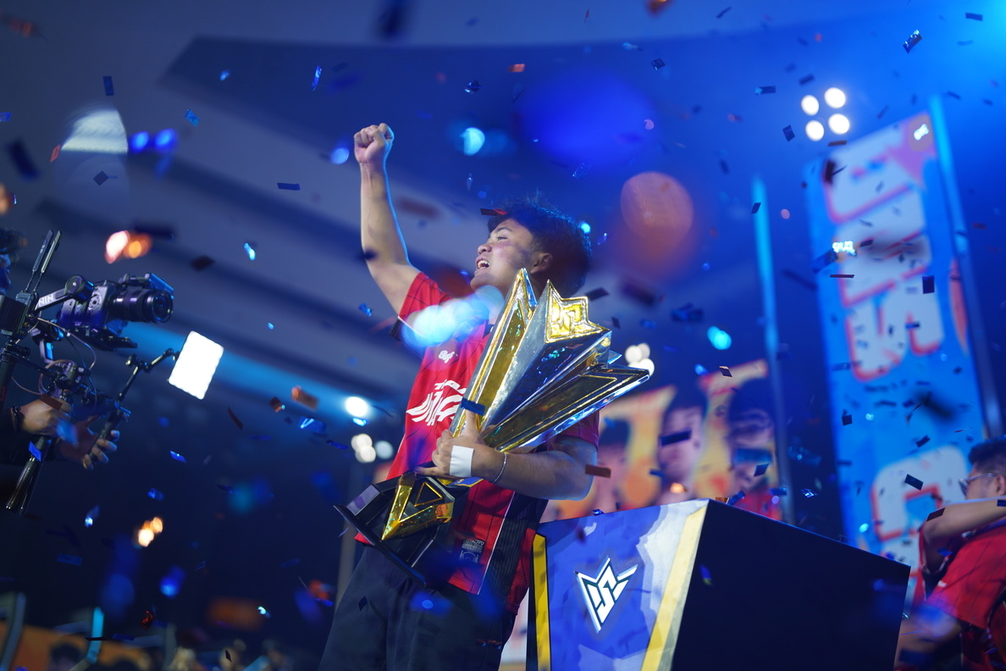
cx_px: 503
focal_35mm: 50
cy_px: 336
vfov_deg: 27.0
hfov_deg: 39.6
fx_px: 1397
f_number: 1.2
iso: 100
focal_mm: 50
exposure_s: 1/400
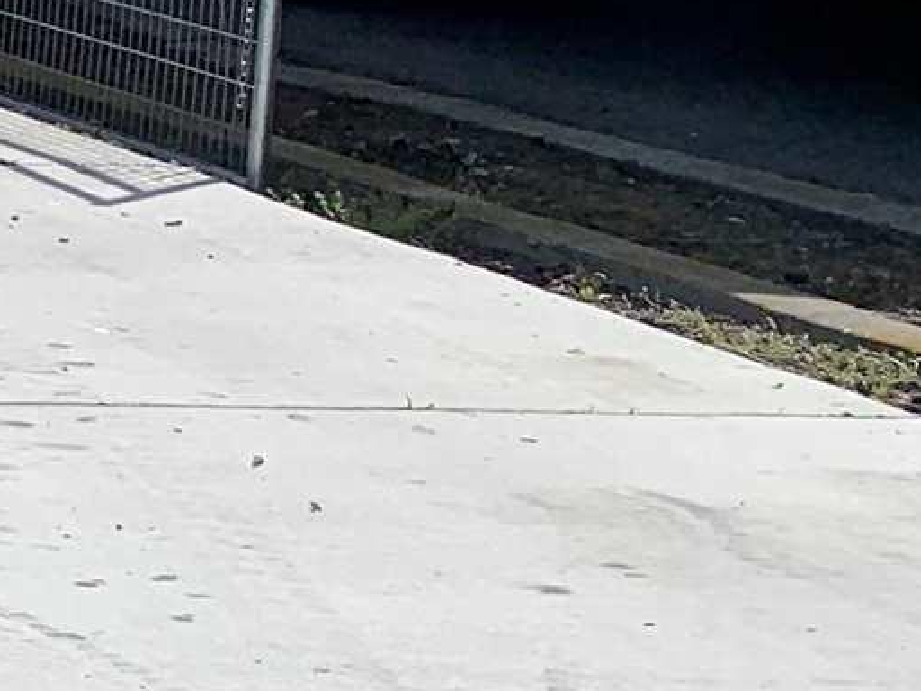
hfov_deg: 9.8
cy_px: -212
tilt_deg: -4.4
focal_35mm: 156
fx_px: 4151
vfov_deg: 9.3
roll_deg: -0.6
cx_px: -1819
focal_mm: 4.25
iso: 25
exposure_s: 1/3401
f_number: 1.8
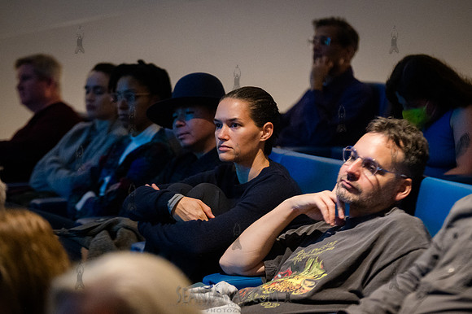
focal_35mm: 108
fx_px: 1419
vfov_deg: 12.6
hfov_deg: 18.9
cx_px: 236
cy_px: 157
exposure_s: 1/160
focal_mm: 93
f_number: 2.8
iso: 12800
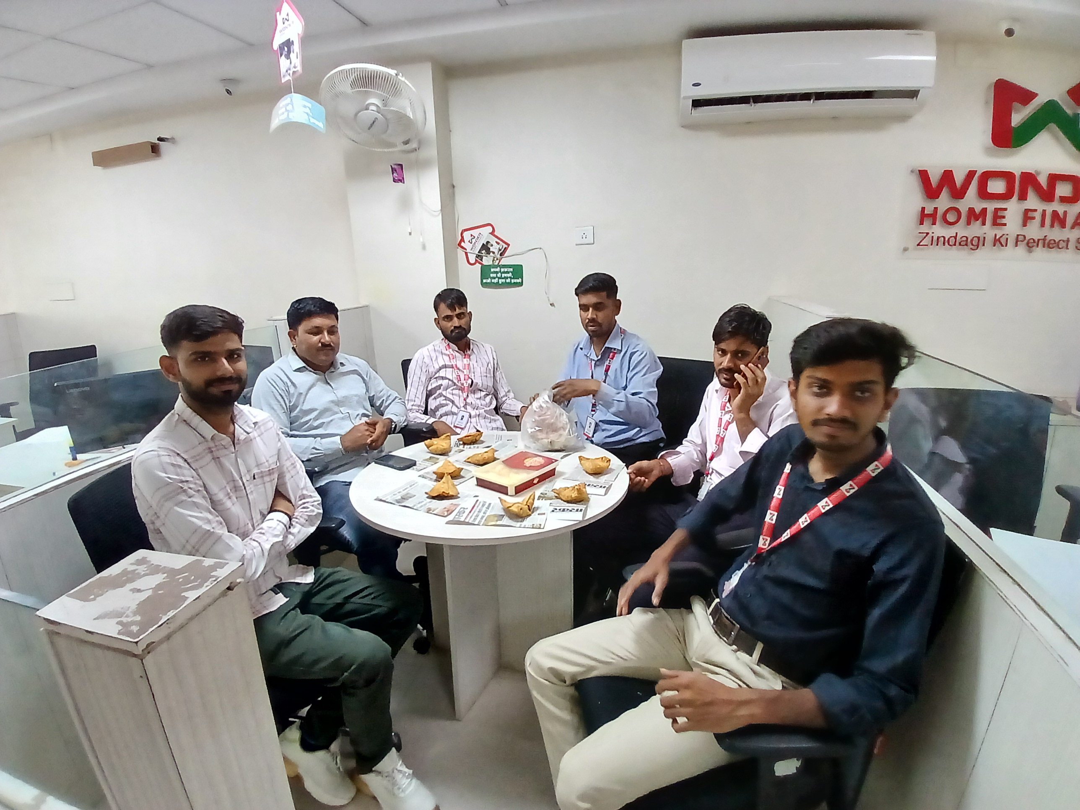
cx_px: 540
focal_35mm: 17
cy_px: 405
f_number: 2.2
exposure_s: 1/33
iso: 250
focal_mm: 1.4
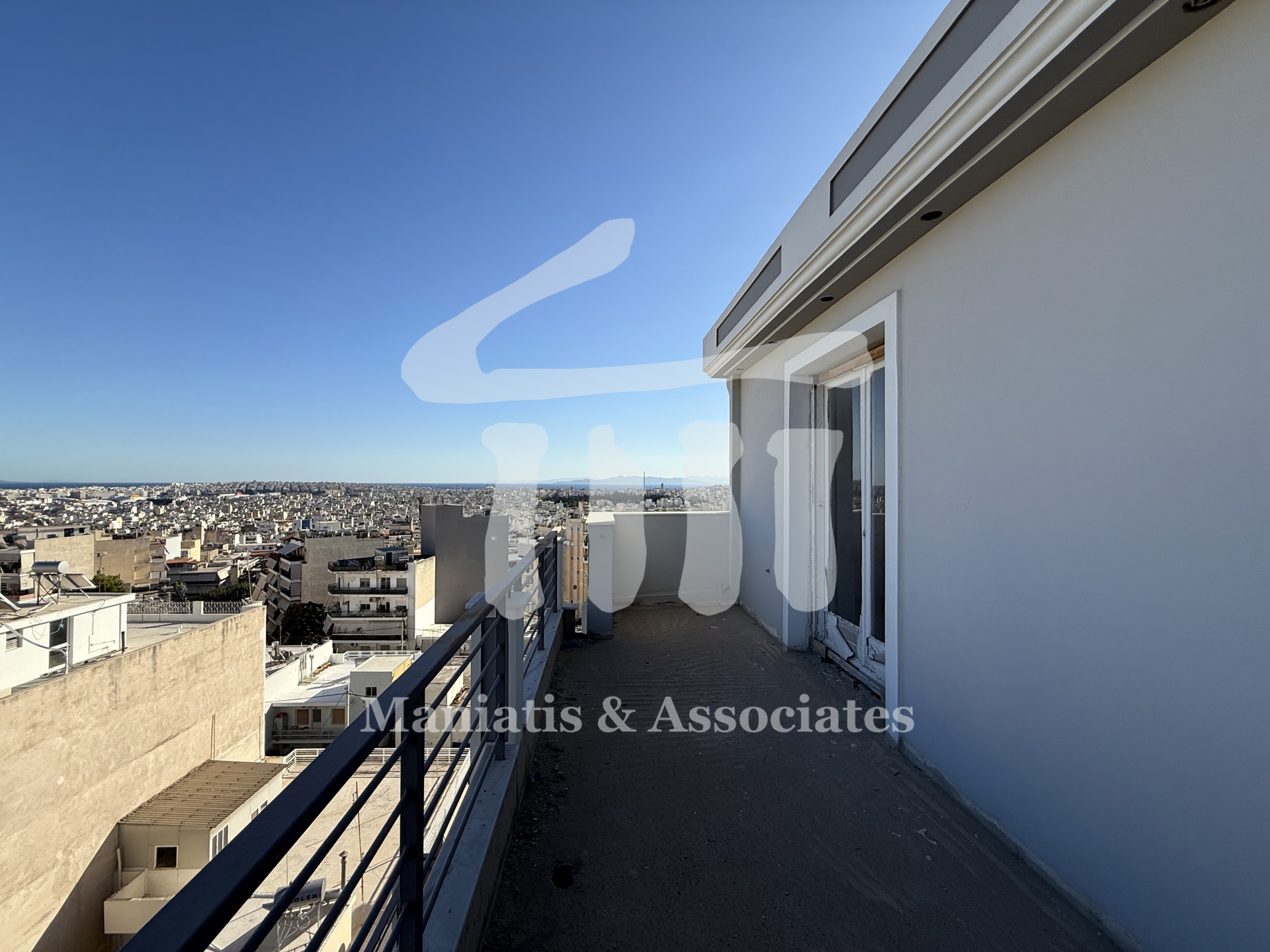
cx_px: 635
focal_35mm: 14
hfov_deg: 102.1
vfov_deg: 85.7
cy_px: 476
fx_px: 514
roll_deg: +0.2
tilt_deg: +0.2
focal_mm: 2.22
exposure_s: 1/2611
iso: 50
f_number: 2.2
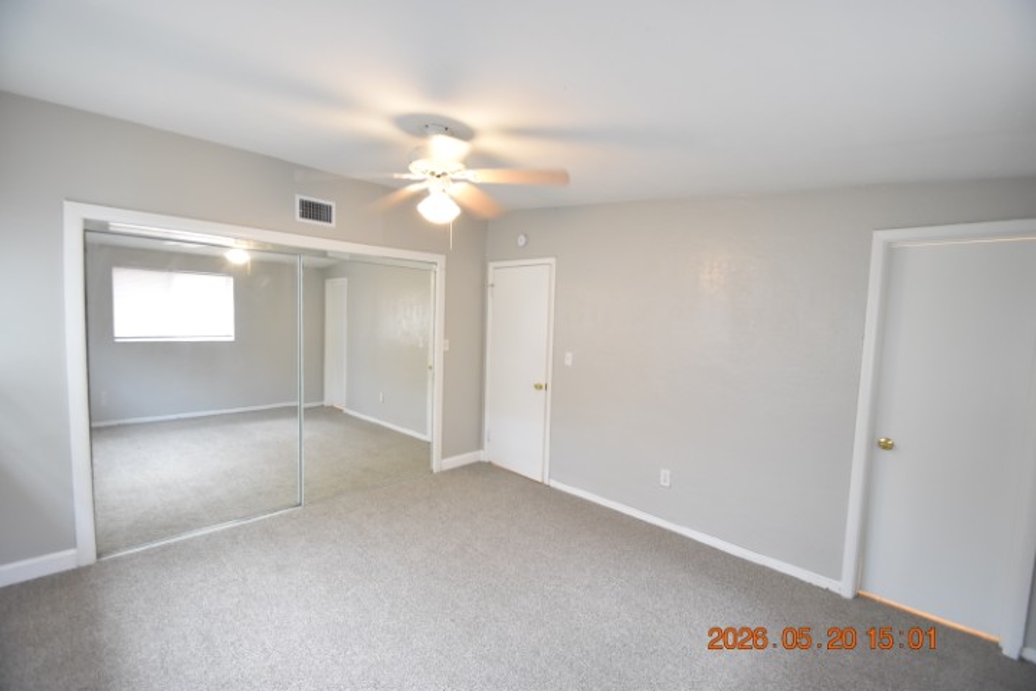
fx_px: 432
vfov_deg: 77.3
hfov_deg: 100.4
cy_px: 346
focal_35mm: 15
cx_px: 518
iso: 800
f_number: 3.5
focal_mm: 10
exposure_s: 1/20
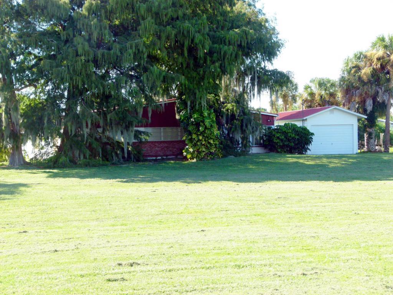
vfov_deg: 25.2
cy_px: 148
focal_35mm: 58
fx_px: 658
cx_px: 196
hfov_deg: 33.2
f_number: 4
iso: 100
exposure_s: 1/250
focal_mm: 10.5
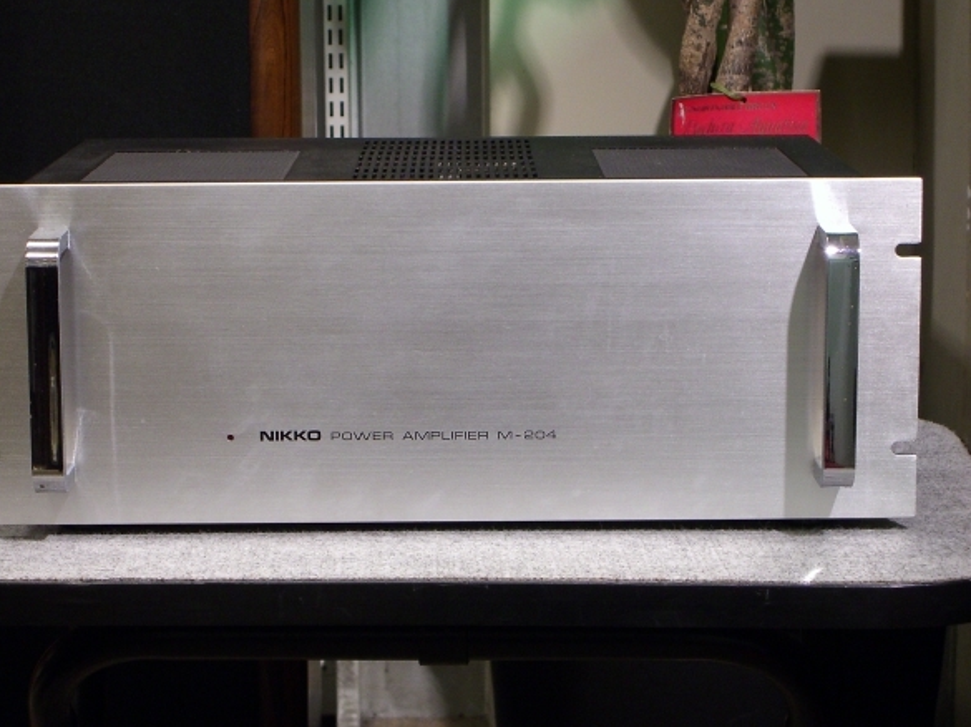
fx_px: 2915
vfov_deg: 14.2
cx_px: 443
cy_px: 362
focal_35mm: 104
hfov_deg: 18.9
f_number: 4.8
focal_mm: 19.7
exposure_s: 1/20
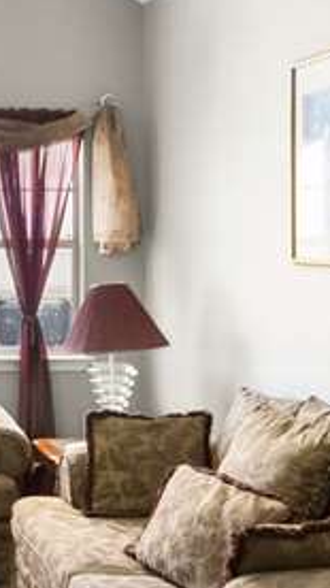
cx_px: -170
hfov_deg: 15.1
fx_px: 1153
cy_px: 258
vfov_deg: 28.6
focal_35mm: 74
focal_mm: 13
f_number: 6.3
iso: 640
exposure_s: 1/20
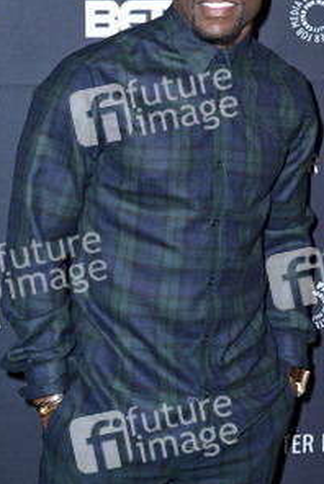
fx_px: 1091
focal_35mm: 81
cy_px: 190
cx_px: 202
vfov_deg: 25.0
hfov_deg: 16.9
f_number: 4.5
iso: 400
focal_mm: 60
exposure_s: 1/320
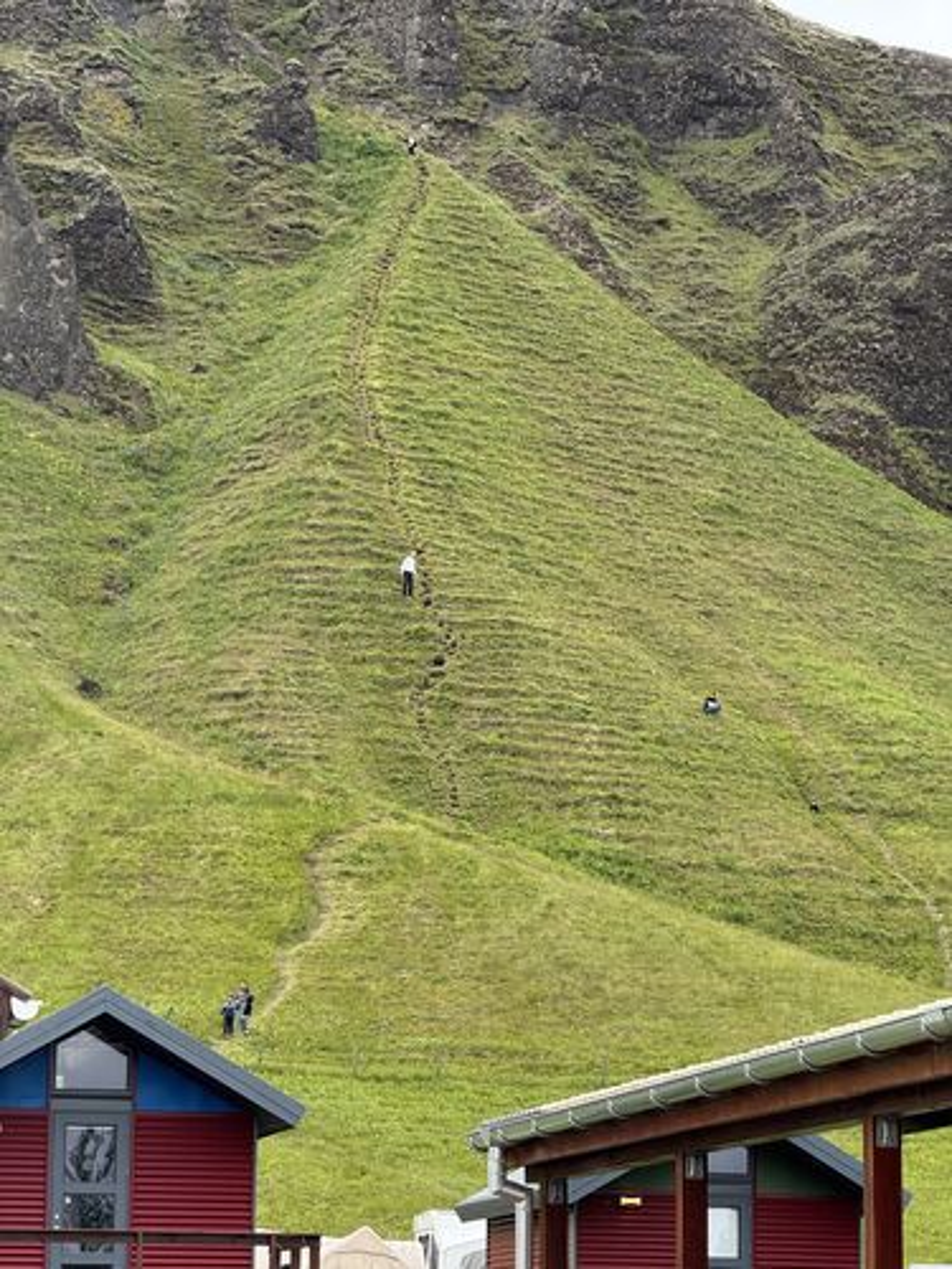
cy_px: 634
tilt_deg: +9.3
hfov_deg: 12.3
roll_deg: -1.6
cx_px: 476
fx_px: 4400
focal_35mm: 120
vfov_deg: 16.4
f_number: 2.8
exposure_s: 1/264
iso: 50
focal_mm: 15.66
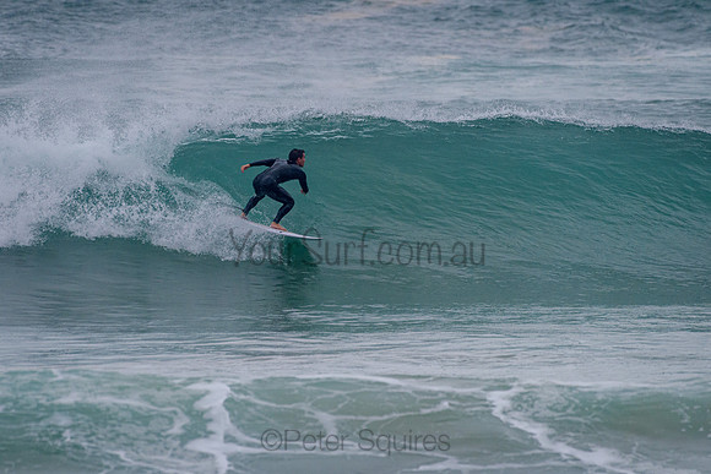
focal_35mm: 613
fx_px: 12100
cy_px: 237
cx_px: 356
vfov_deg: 2.2
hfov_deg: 3.4
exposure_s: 1/2000
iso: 800
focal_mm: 500
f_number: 5.6
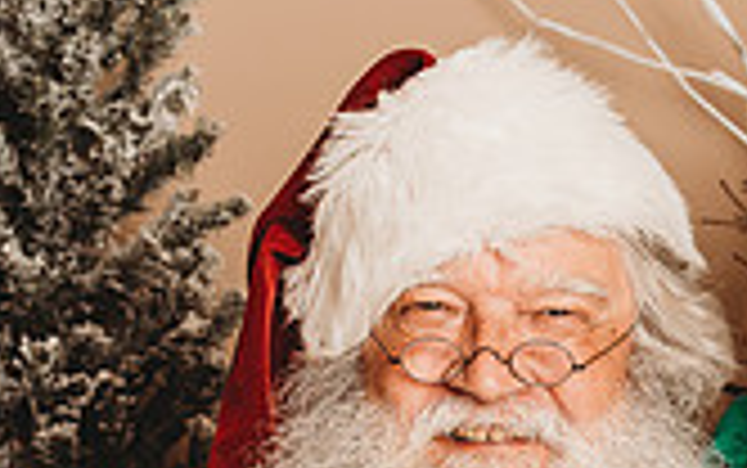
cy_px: 619
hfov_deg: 11.7
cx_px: 544
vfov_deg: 7.3
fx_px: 3626
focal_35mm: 178
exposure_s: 1/160
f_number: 4
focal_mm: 48
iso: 100
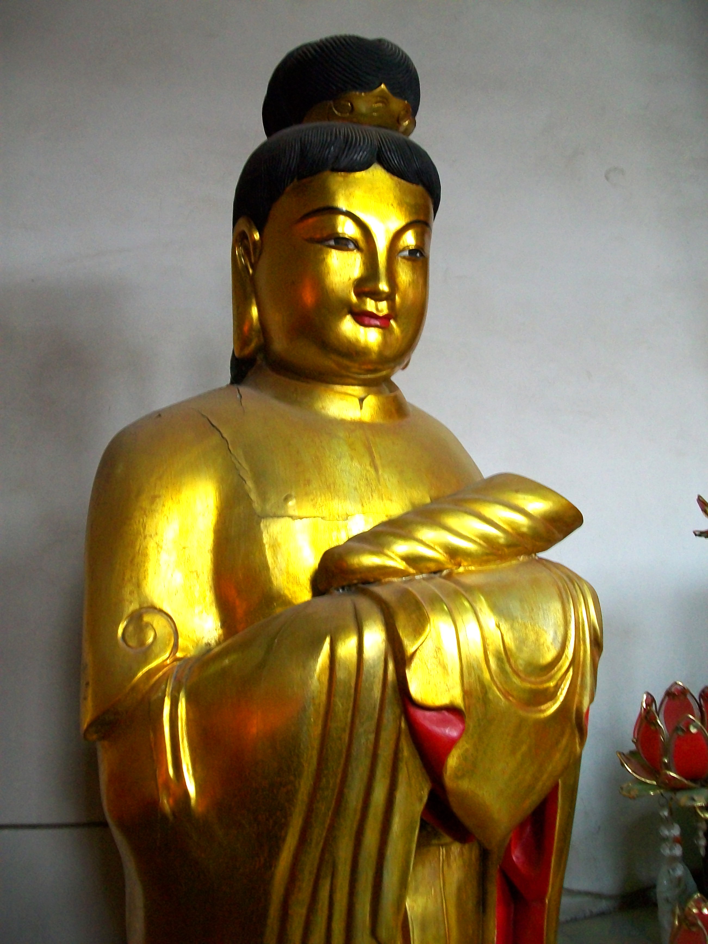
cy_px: 472
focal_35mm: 36
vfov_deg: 51.4
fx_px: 982
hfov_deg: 39.7
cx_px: 354
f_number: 2.7
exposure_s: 1/15
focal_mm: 6
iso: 160
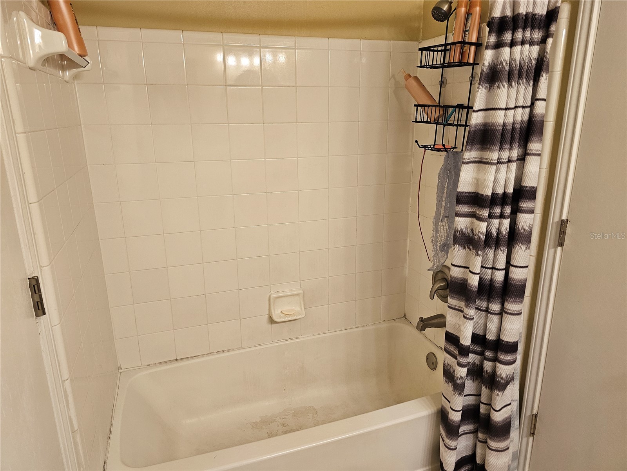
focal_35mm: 23
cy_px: 236
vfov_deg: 58.9
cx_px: 314
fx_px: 417
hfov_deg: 73.9
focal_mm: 6.3
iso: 250
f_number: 1.7
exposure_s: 1/120
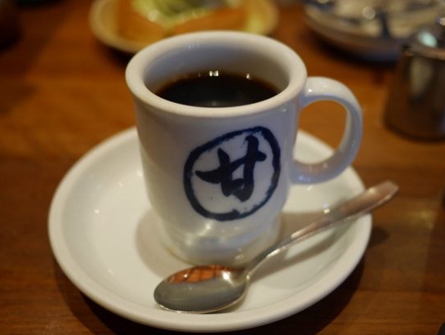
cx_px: 240
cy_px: 171
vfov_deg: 32.9
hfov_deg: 42.9
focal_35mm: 44
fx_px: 566
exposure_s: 1/100
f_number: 1.7
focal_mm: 20
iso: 400
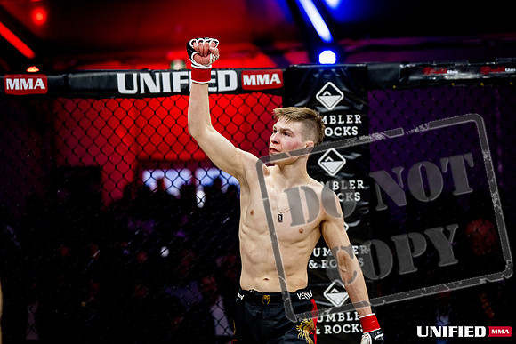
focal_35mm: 102
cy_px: 172
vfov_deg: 13.4
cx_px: 258
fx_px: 1462
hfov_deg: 20.0
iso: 4000
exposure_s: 1/1250
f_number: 2.8
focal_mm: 102
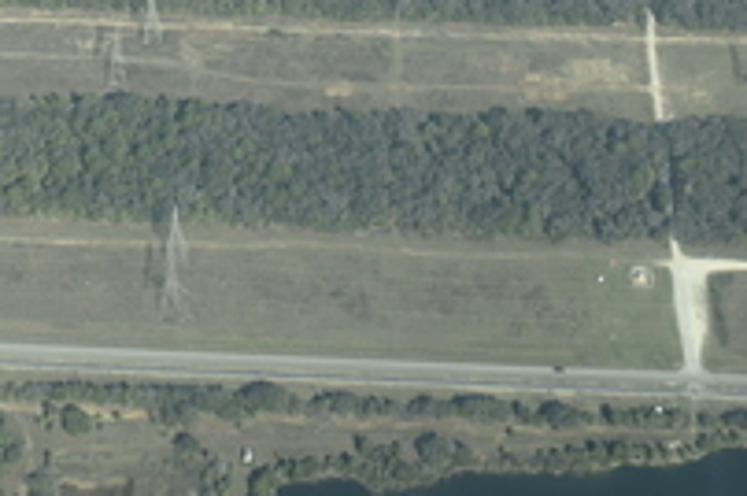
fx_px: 2403
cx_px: 233
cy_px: -52
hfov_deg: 17.6
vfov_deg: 11.6
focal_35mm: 116
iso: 200
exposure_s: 1/320
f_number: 9
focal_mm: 26
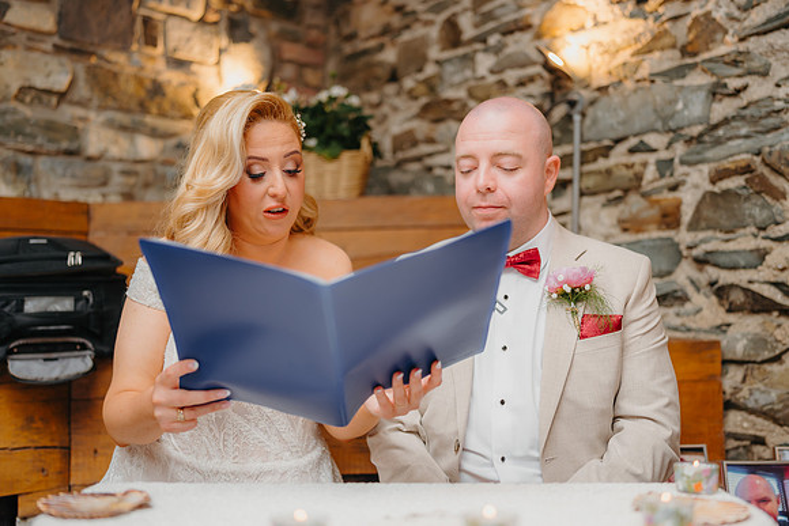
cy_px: 263
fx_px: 825
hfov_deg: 51.1
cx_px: 422
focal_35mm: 38
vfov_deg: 35.4
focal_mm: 35
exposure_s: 1/200
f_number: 1.4
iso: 100
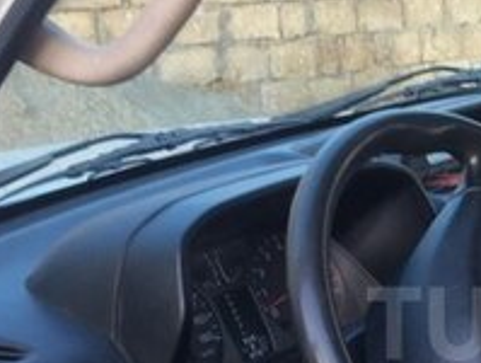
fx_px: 1336
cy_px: 323
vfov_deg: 15.3
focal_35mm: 96
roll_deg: +1.8
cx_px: 614
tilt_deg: -14.0
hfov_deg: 19.0
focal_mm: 4.15
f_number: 2.2
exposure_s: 1/33
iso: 25
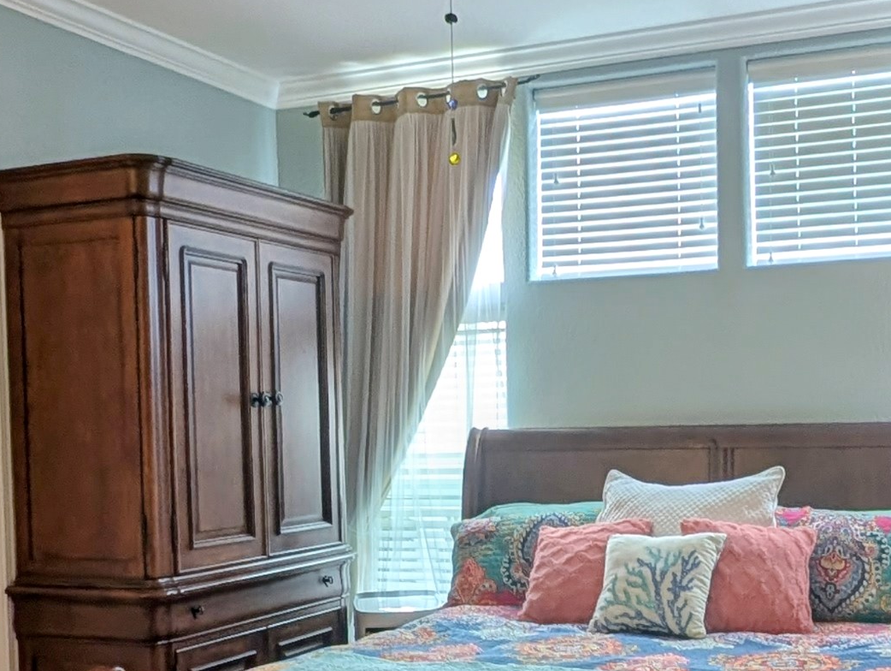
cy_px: 471
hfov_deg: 40.3
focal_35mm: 47
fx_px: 1211
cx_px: 488
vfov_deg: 30.6
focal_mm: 2.23
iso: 45
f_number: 1.95
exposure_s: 1/30
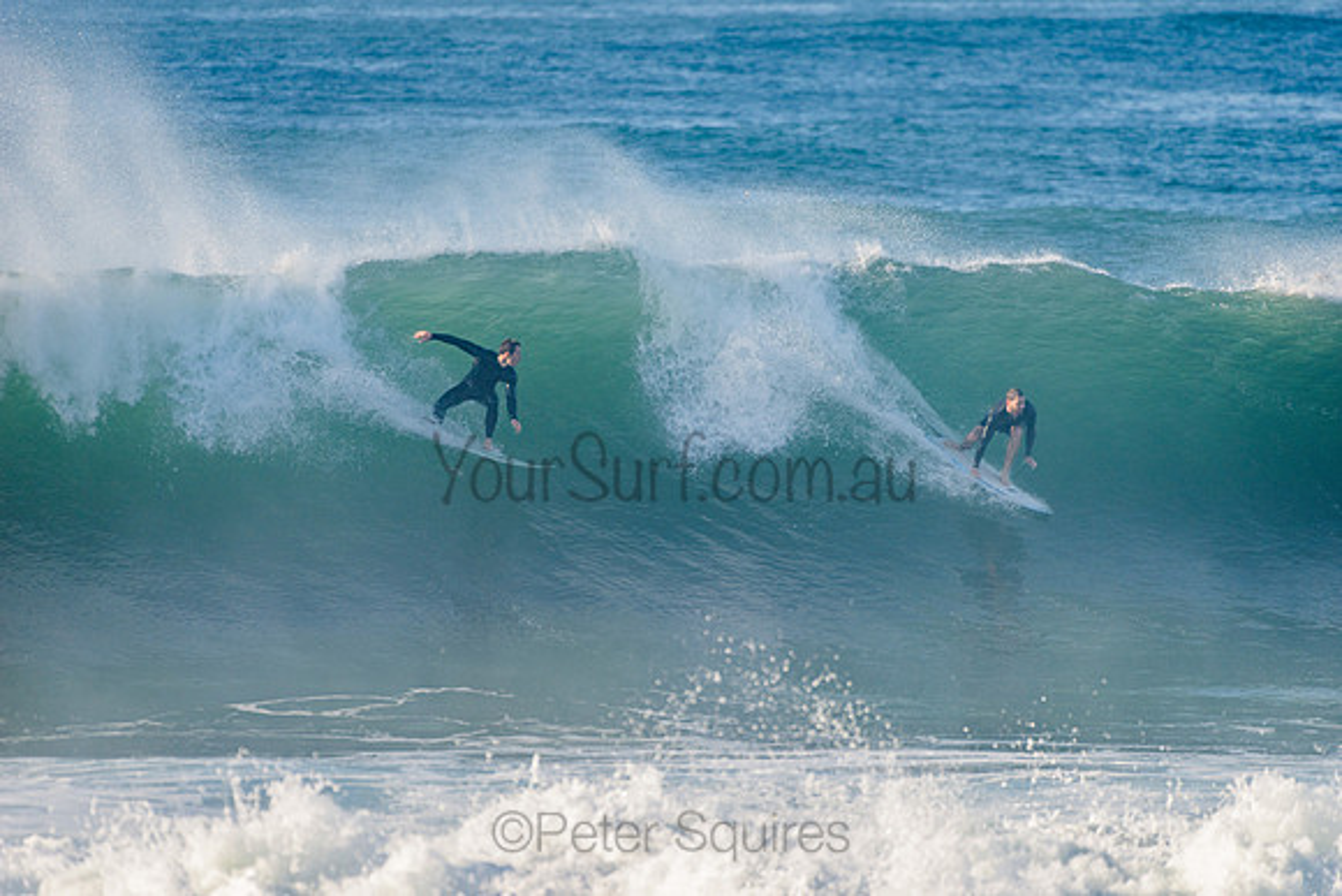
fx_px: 18642
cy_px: 448
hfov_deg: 4.1
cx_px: 671
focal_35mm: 500
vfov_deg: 2.8
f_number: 5.6
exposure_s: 1/1600
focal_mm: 500
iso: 220
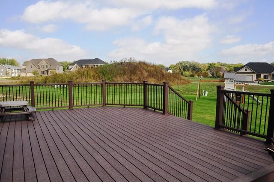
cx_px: 137
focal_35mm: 27
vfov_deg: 47.8
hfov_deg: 67.4
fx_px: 205
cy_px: 91
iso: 200
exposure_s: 1/320
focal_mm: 18
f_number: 9
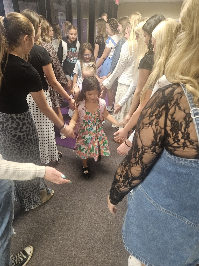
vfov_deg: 73.9
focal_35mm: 23
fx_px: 176
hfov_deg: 58.9
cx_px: 100
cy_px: 133
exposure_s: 1/60
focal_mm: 5.4
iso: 640
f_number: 1.8
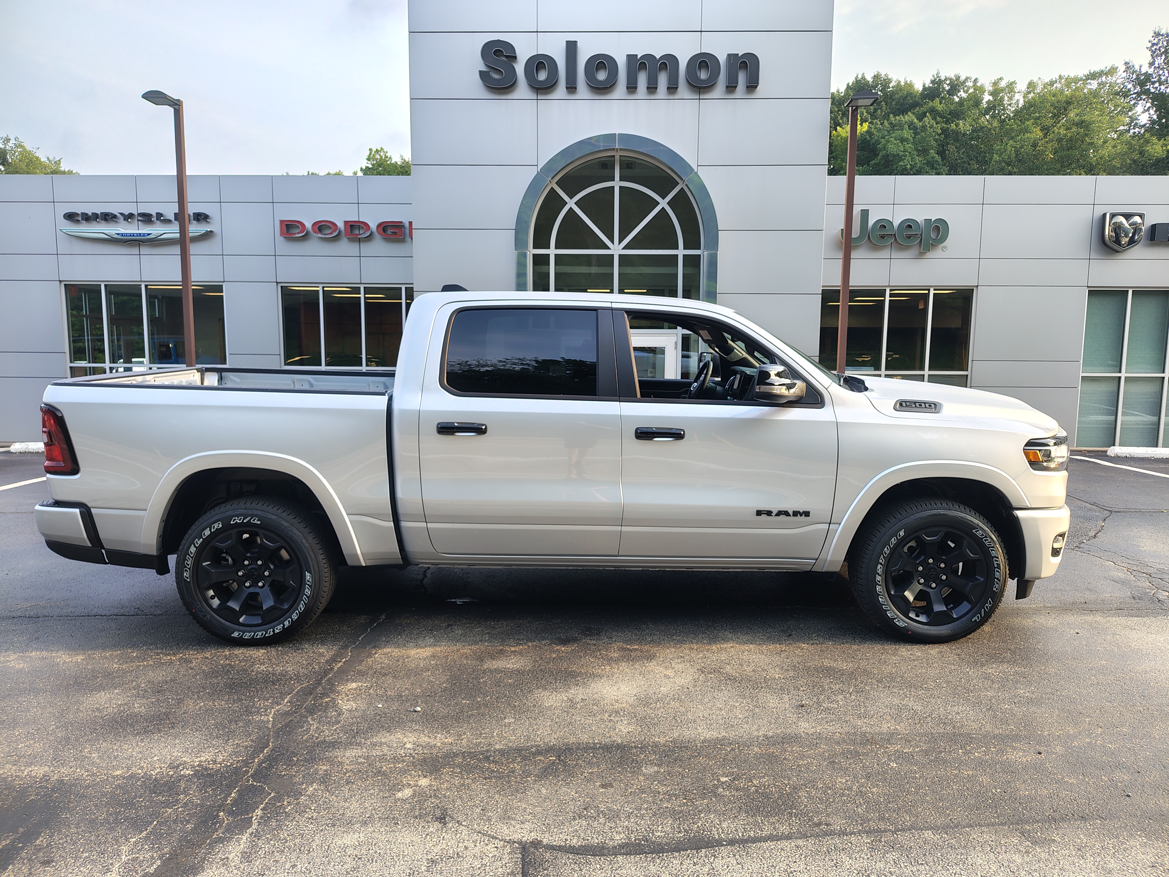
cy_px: 438
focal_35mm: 24
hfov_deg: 71.6
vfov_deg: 56.8
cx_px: 584
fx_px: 810
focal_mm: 5.56
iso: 100
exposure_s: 1/173
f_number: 1.8
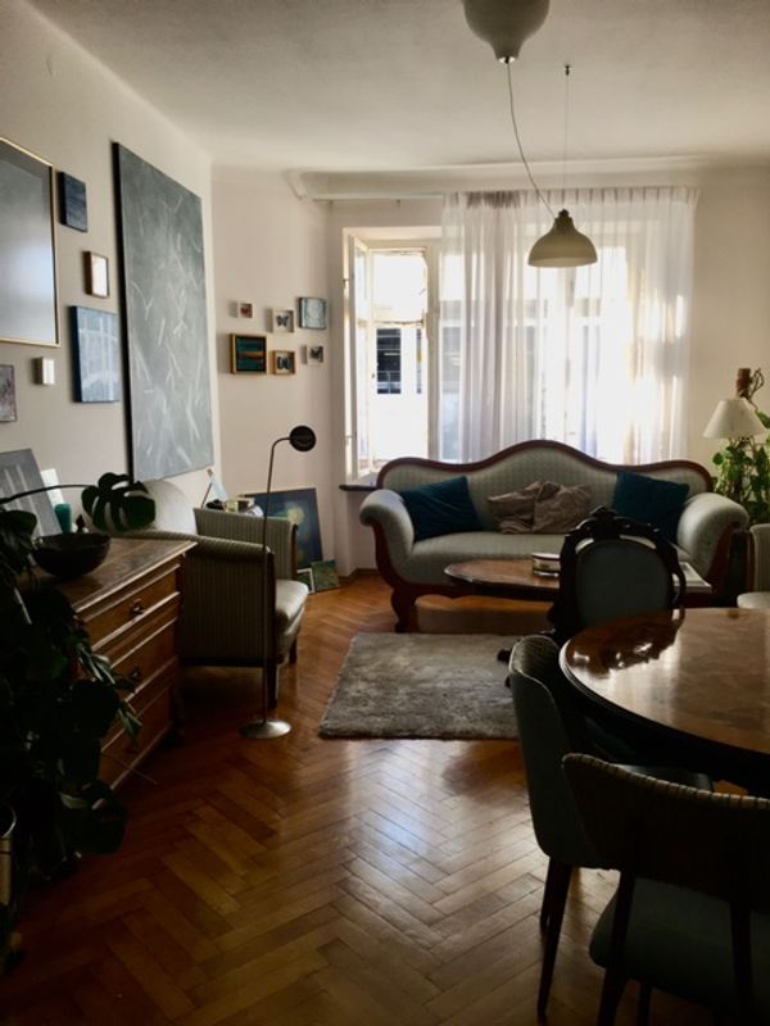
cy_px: 513
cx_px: 385
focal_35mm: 29
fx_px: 860
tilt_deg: -7.8
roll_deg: +0.1
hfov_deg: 48.2
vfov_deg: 61.7
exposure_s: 1/50
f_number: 2.2
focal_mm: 4.15
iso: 32
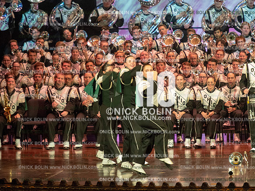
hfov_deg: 7.6
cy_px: 96
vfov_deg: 5.7
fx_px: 1907
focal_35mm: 259
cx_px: 139
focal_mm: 230
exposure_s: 1/200
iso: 8000
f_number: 5.6
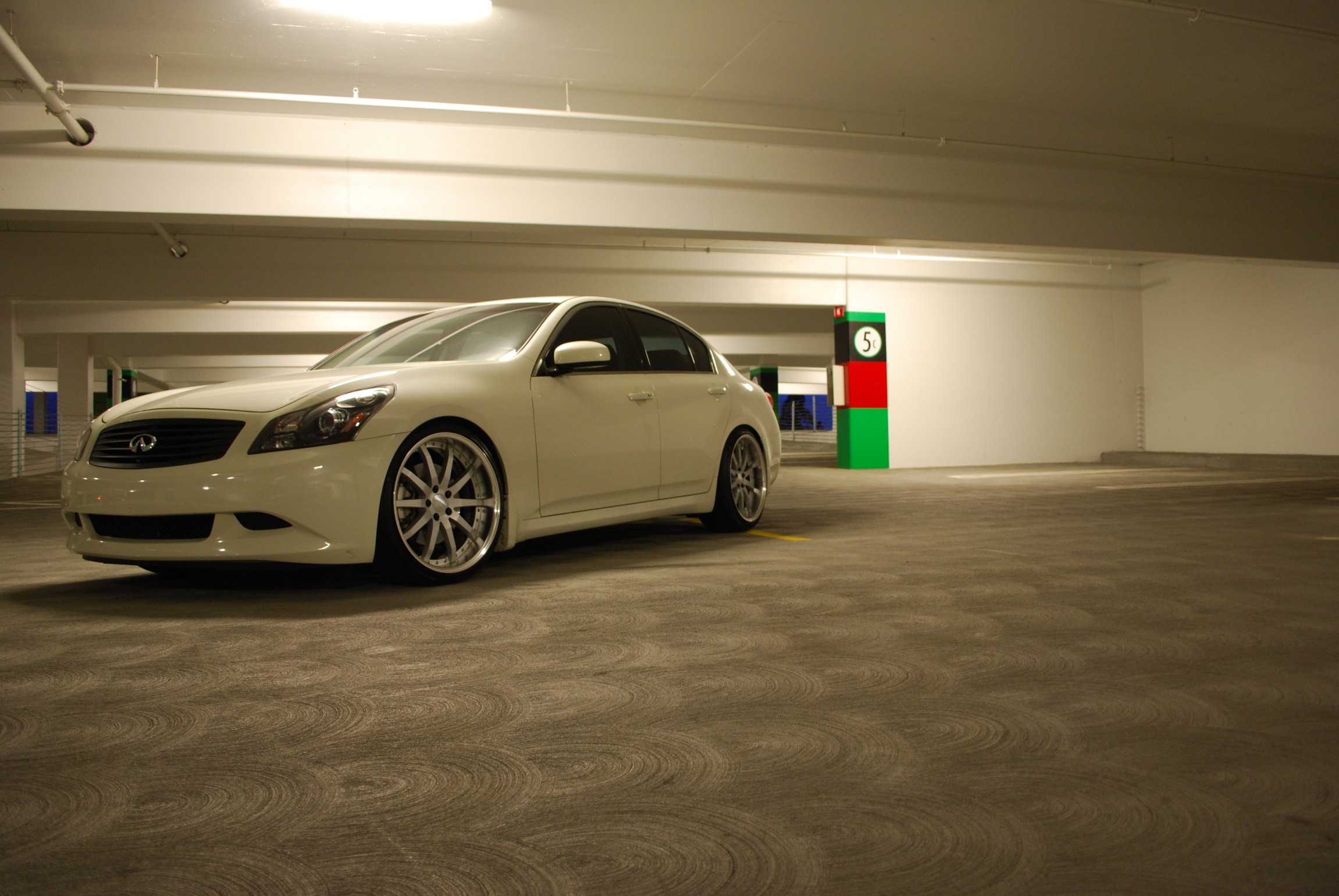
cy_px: 448
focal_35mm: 27
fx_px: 1005
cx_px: 670
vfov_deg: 48.0
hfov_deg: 67.3
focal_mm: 18
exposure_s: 1/10
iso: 400
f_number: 3.5
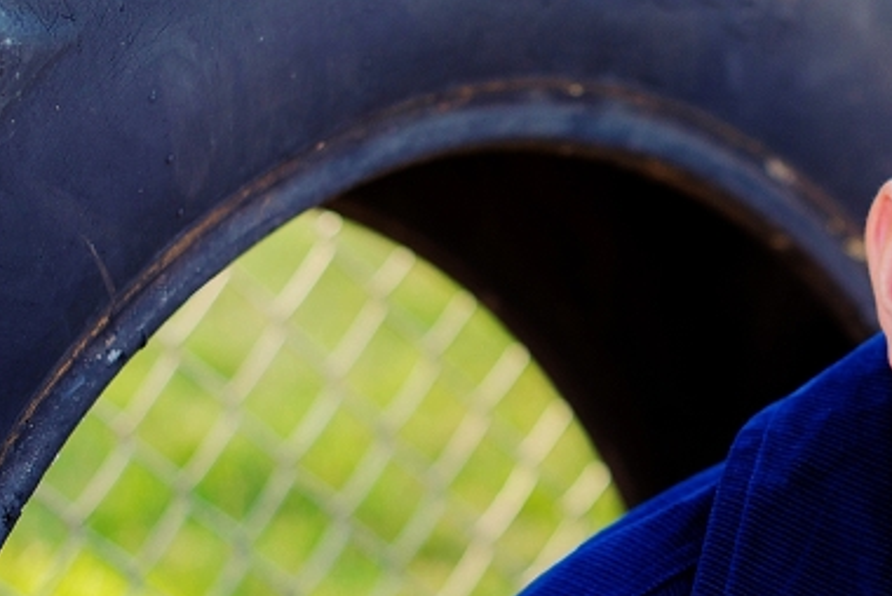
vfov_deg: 13.5
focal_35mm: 101
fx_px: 2504
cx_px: 772
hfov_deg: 19.9
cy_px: 431
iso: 200
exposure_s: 1/500
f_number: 2.5
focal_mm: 50
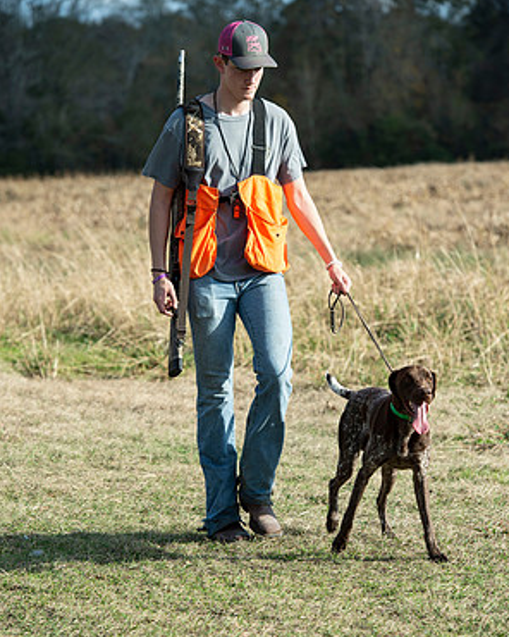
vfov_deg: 12.5
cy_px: 370
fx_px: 2900
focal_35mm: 154
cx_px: 255
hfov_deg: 10.0
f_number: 5.6
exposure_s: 1/500
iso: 125
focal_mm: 135
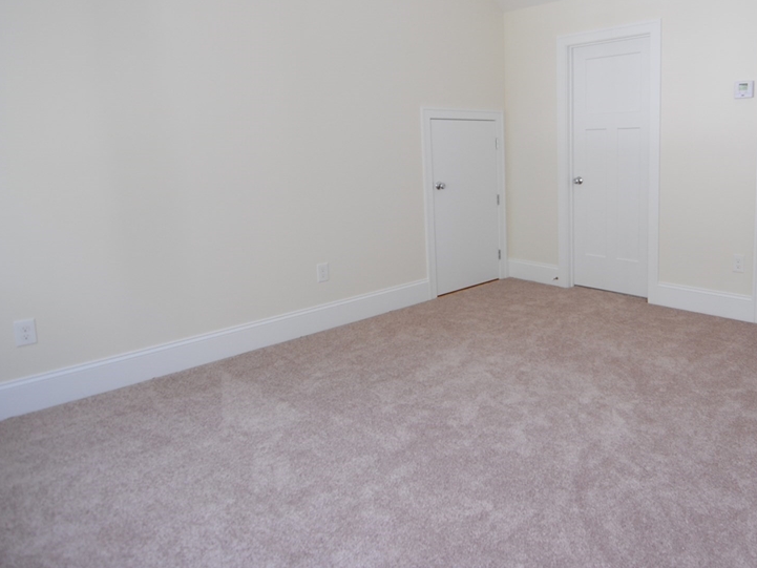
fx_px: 584
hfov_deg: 63.8
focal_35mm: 27
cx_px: 519
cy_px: 223
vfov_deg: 51.5
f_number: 3.5
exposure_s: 1/50
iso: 200
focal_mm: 13
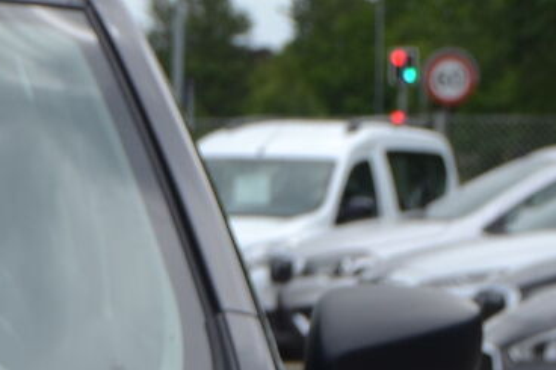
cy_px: 711
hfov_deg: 7.5
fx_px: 4106
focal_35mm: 266
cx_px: -411
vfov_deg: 5.1
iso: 100
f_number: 8
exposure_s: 1/250
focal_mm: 34
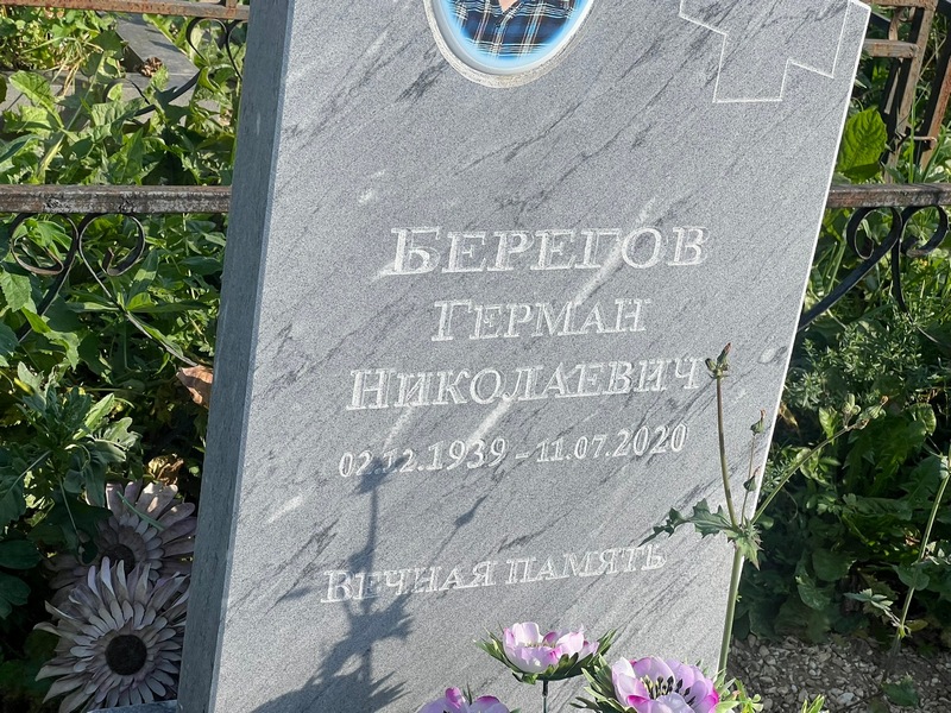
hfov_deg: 25.3
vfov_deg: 19.1
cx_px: 476
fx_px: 2115
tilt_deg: -24.1
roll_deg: -7.4
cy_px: 356
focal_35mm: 77
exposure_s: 1/919
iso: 32
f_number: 2.8
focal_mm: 9
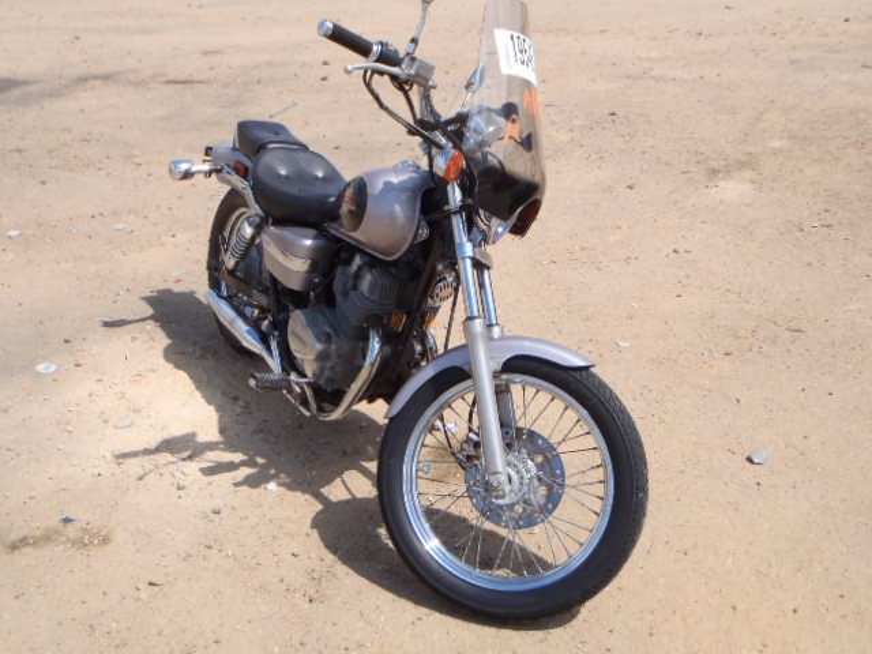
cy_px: 327
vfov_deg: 39.7
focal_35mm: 36
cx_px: 436
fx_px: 907
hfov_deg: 51.4
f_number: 5
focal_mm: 6.53
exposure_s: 1/400
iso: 80
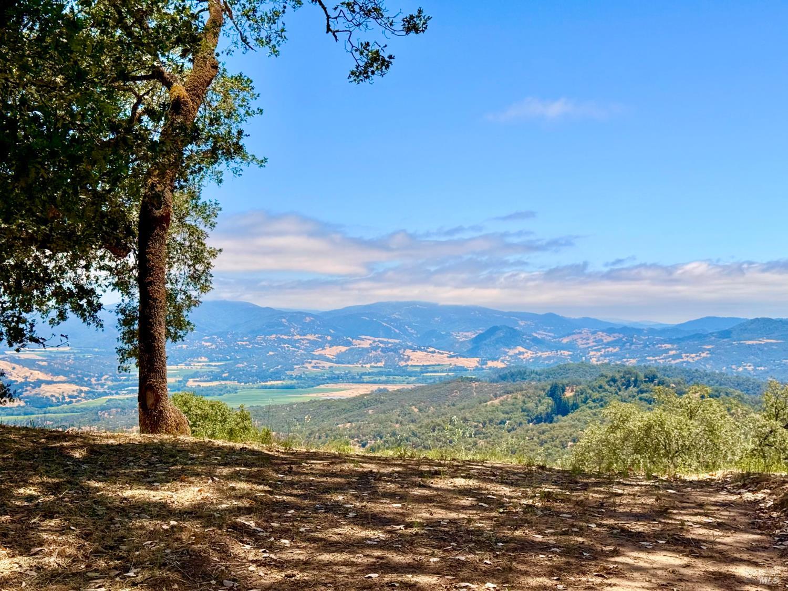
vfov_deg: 30.3
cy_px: 296
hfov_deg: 39.7
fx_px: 1093
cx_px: 394
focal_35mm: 48
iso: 64
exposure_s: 1/7143
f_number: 1.78
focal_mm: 6.76
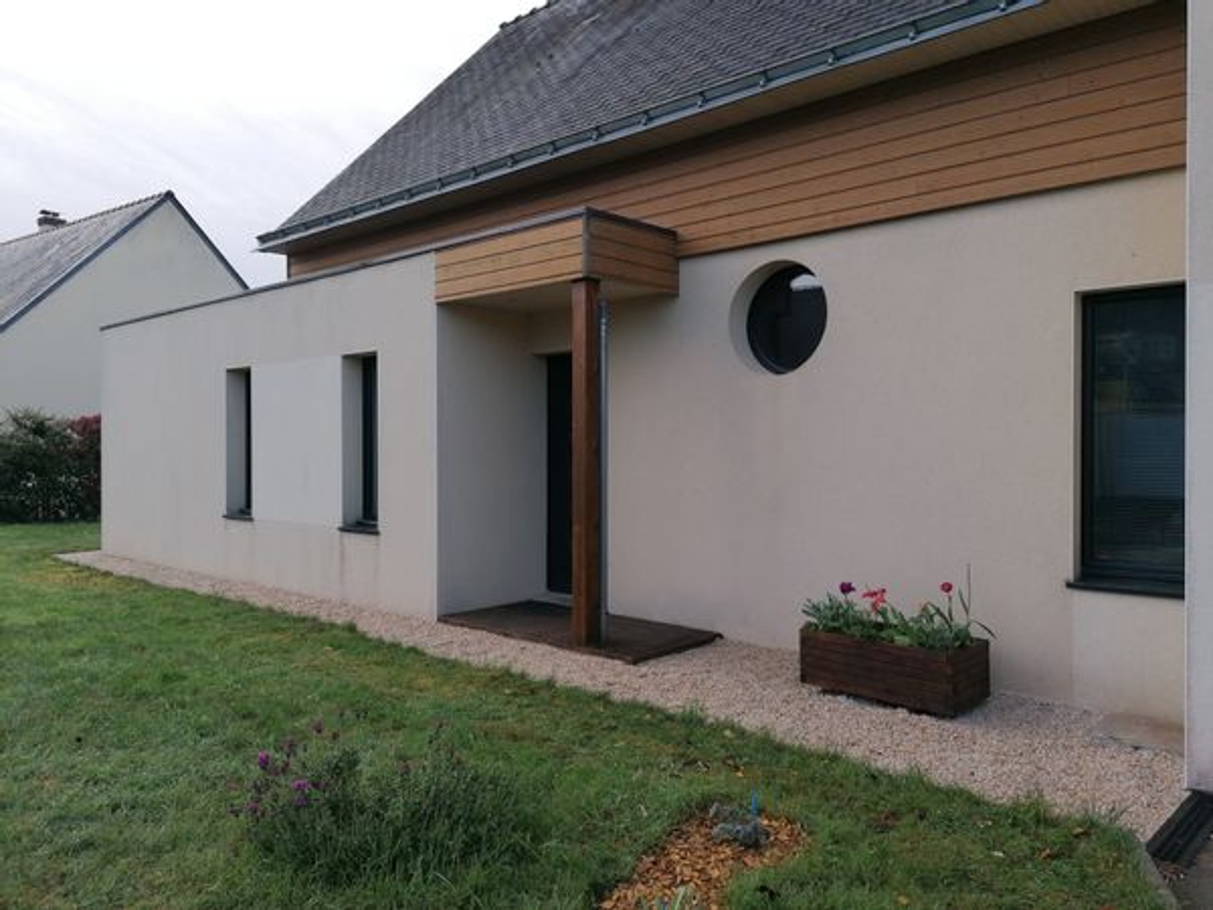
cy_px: 455
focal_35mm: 27
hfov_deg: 65.3
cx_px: 606
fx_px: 946
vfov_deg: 51.4
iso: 50
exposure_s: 1/248
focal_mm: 4.75
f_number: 1.8
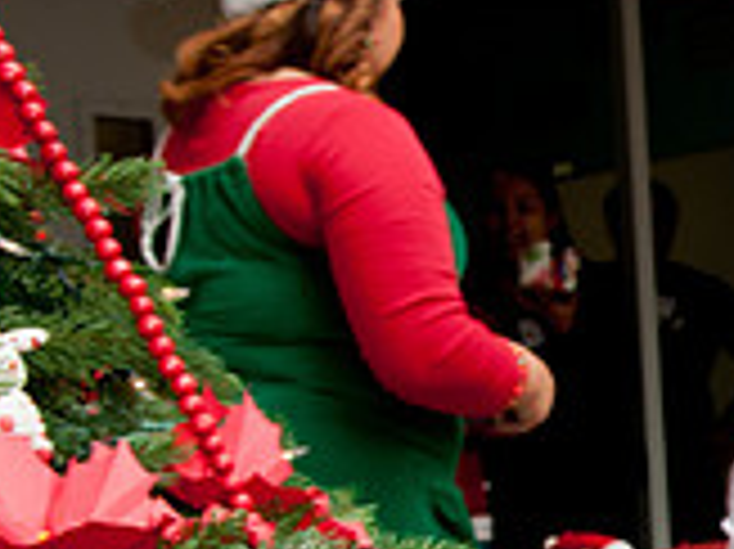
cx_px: 1243
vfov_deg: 12.4
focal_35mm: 118
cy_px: 587
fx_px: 2494
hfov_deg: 15.0
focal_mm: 23
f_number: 8
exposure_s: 1/250
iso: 320
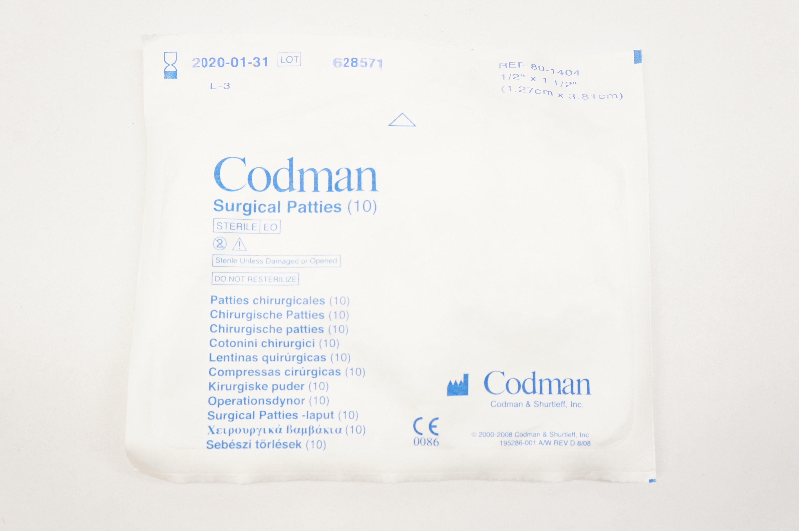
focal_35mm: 36
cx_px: 400
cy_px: 266
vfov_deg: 36.8
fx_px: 798
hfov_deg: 53.2
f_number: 5.6
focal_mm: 24
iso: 400
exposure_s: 1/60
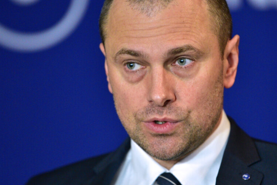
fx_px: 2446
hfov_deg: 6.5
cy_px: 108
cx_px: 172
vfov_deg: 4.3
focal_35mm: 318
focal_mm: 200
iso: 4000
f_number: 2.8
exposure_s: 1/200
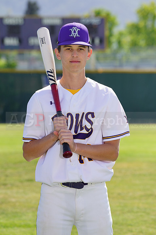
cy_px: 118
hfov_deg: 5.9
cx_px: 78
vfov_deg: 8.9
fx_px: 1510
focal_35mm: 232
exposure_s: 1/250
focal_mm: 232
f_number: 8
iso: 100
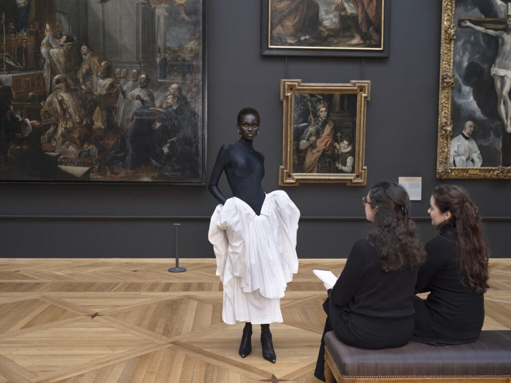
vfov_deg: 41.8
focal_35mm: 34
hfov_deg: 54.0
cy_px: 192
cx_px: 256
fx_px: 502
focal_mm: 42.5
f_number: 5.6
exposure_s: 1/100
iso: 2500
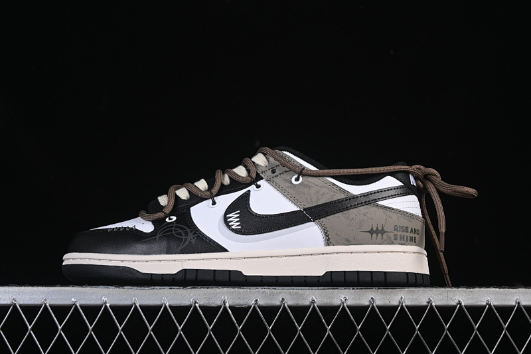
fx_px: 1106
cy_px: 177
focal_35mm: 75
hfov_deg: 27.0
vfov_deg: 18.2
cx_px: 266
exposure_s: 1/160
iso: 160
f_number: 7.1
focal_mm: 50
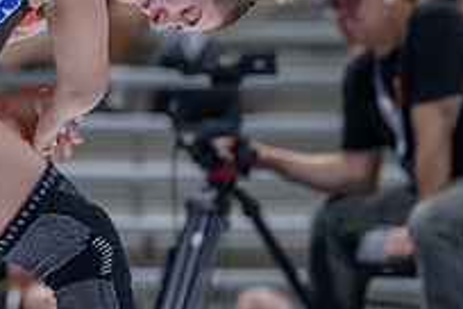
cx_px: 74
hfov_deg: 4.4
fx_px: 6031
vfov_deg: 2.9
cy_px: 21
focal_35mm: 469
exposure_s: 1/640
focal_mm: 110
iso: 7200
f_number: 2.8
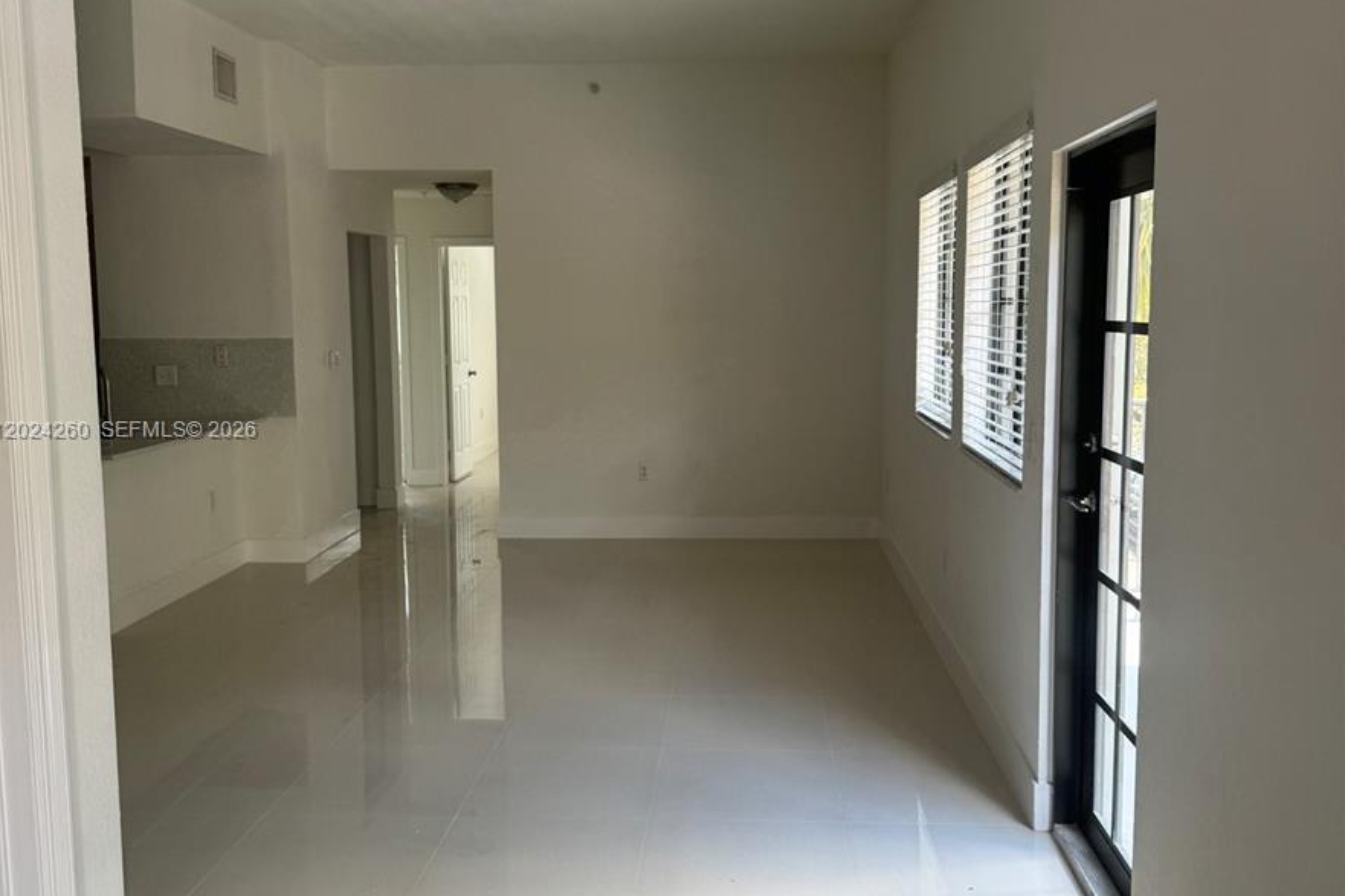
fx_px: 1270
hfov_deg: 55.8
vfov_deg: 38.9
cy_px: 432
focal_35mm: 34
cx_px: 661
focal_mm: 6.76
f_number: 1.78
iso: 100
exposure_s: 1/121
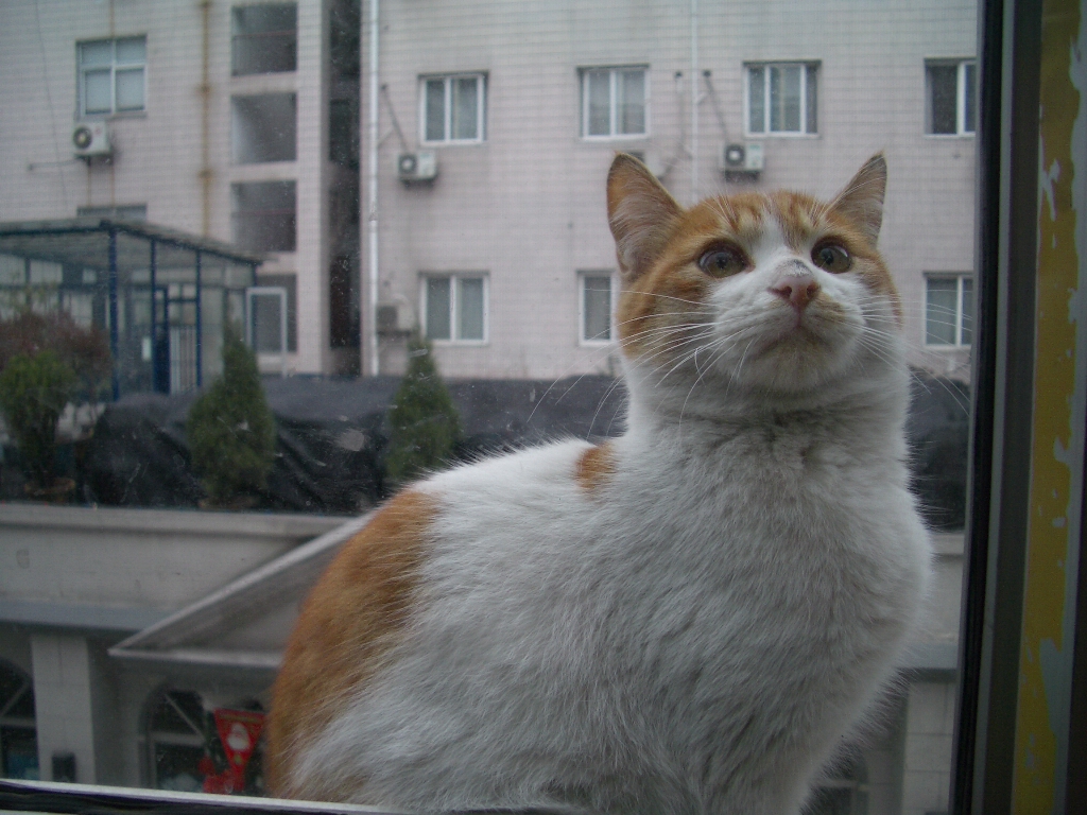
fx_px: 1099
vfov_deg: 40.7
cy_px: 408
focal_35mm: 35
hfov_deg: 52.6
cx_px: 544
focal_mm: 5.8
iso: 50
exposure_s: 1/80
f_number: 2.6
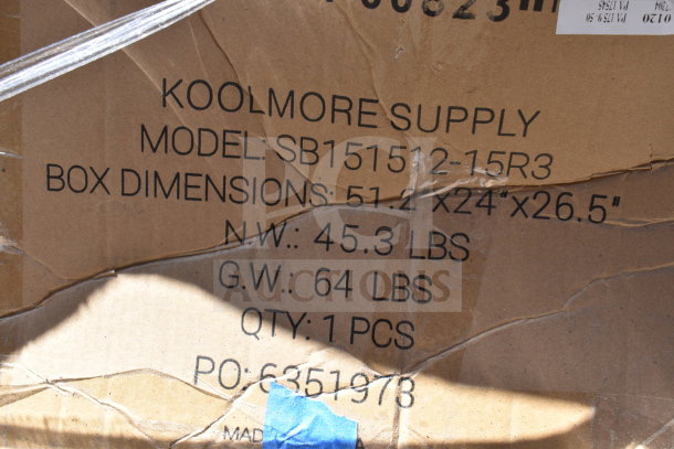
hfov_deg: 51.3
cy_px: 224
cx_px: 337
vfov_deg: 35.5
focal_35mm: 38
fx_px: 702
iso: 200
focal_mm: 25
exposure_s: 1/160
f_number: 6.3
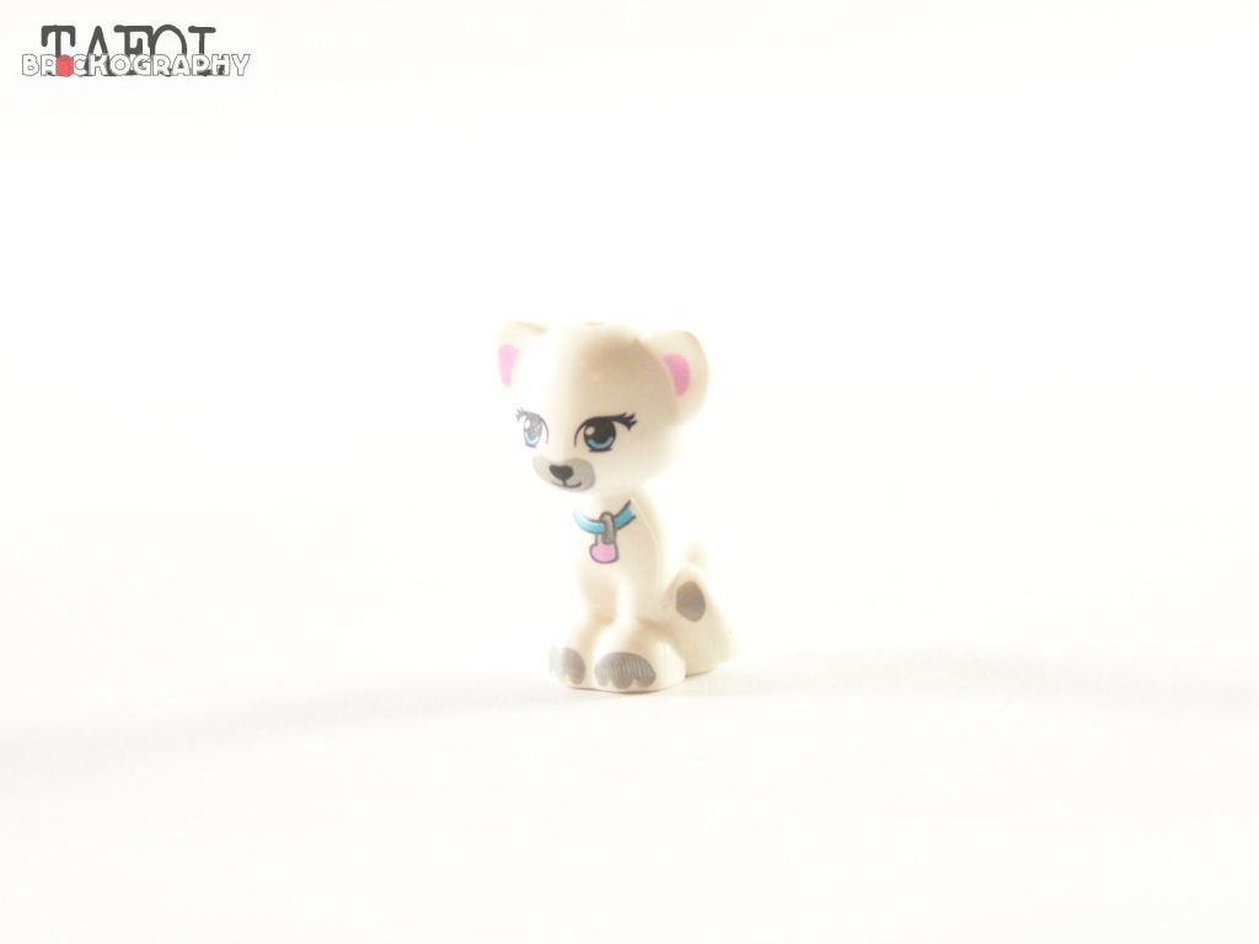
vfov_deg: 14.1
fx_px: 3819
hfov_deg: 18.7
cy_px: 472
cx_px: 630
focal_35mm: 105
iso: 400
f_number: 3.2
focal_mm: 17.5
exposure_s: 1/45
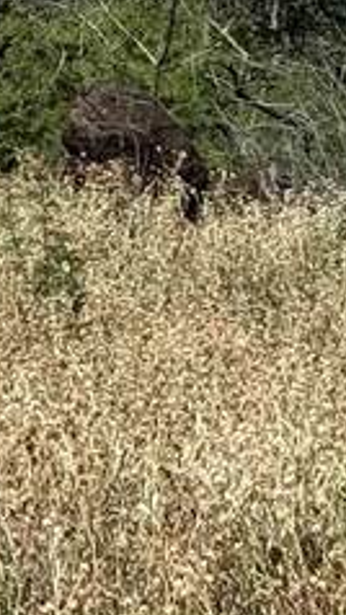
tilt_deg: -0.3
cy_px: -550
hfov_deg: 4.3
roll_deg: +0.7
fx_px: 4580
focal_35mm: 281
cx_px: 3
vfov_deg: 7.4
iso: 80
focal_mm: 6.76
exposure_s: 1/7092
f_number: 1.78
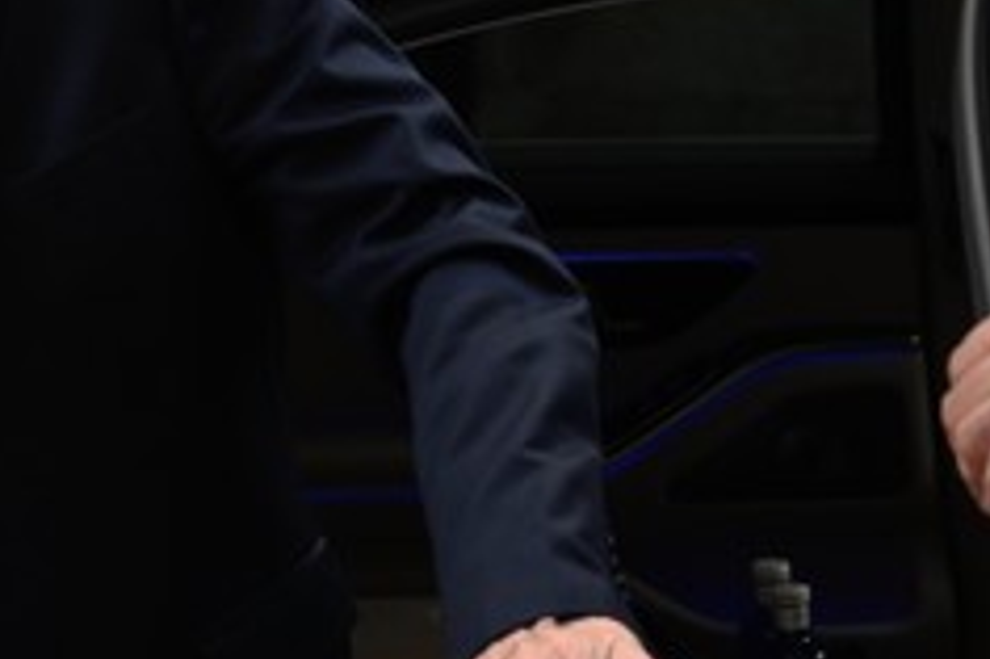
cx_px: -180
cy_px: 34
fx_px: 3270
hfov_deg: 16.5
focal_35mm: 119
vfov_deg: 11.4
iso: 1000
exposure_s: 1/800
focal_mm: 39
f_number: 3.5
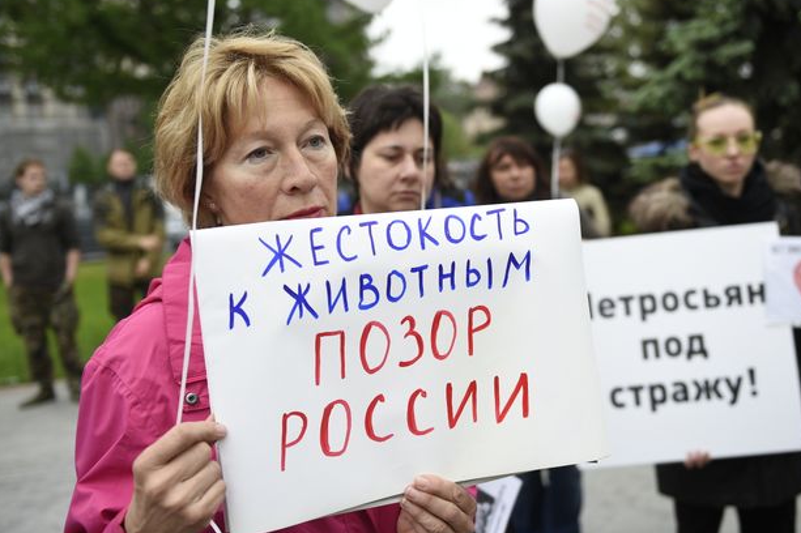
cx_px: 452
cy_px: 264
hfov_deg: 48.4
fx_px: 889
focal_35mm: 40
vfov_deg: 33.4
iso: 320
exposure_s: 1/400
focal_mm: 35
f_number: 2.8
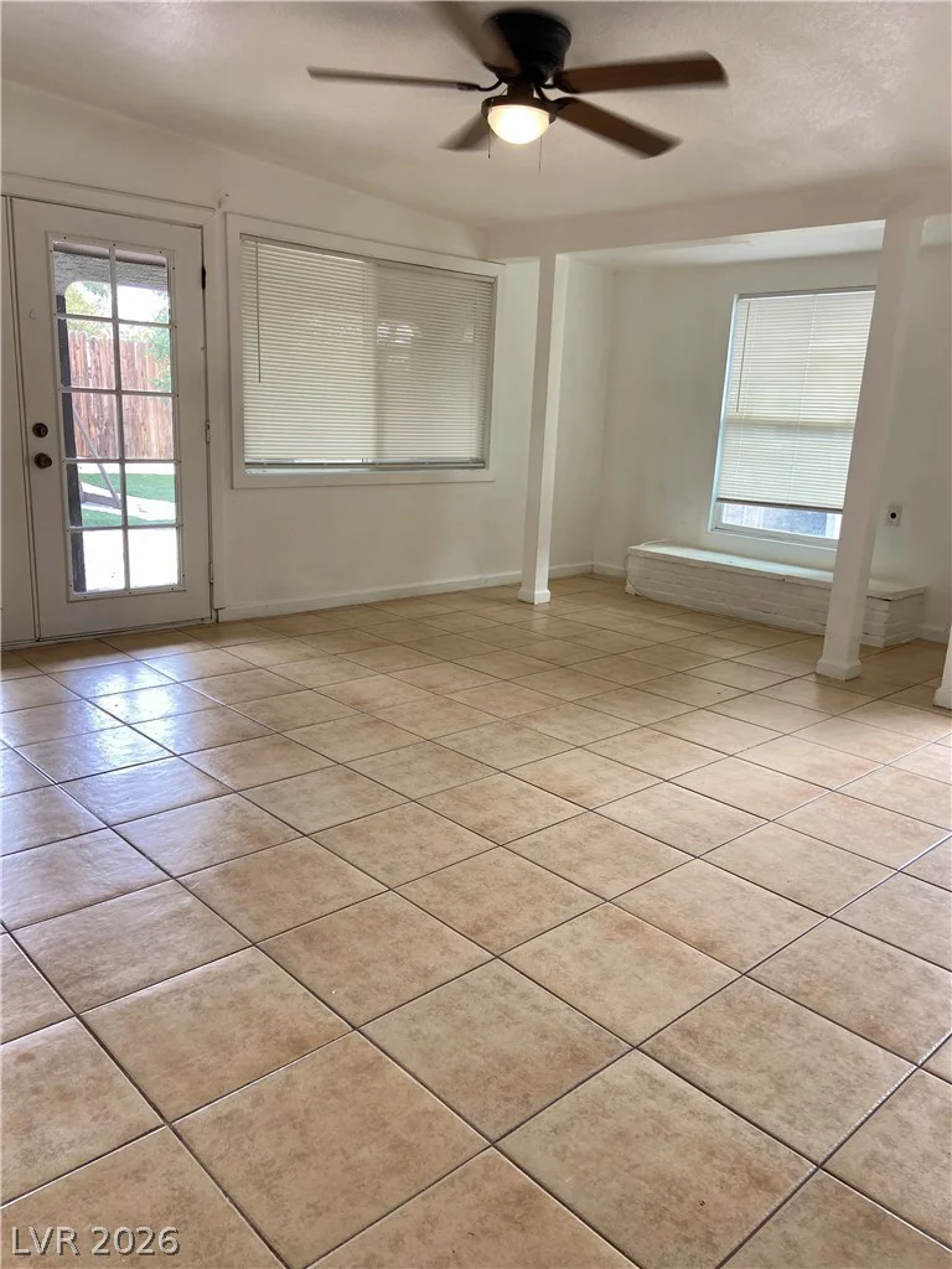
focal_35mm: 26
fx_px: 953
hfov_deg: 53.1
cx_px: 476
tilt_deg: -13.8
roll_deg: -1.9
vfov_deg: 67.3
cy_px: 634
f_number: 1.8
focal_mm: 4.25
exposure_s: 1/120
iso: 40
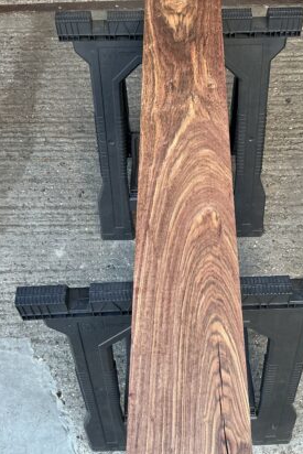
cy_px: 204
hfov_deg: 34.1
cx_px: 182
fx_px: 492
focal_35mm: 39
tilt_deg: -61.1
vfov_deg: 49.5
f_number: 1.8
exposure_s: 1/120
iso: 64
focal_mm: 3
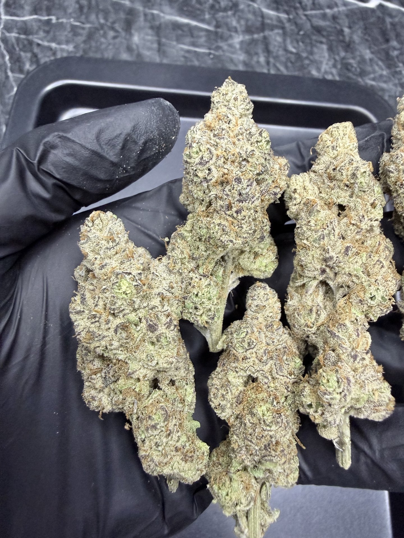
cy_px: 269
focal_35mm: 24
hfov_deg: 56.8
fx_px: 373
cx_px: 202
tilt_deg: -70.4
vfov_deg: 71.6
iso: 320
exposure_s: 1/83
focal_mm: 2.22
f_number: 2.2
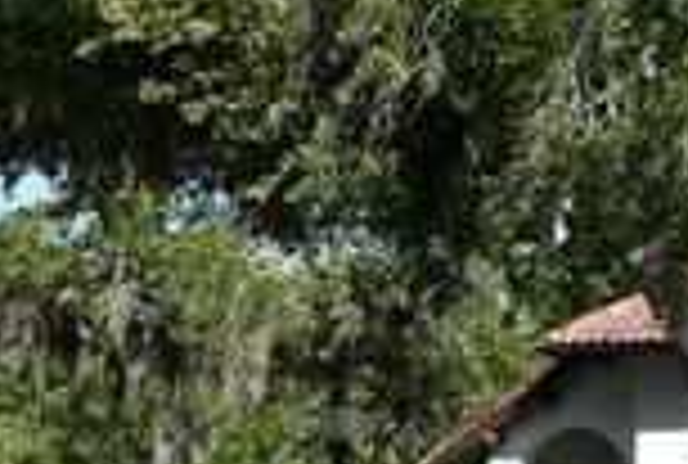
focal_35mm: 217
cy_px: 419
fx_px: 4159
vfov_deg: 6.4
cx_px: 1434
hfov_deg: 8.9
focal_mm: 26
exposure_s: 1/250
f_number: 8
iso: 125
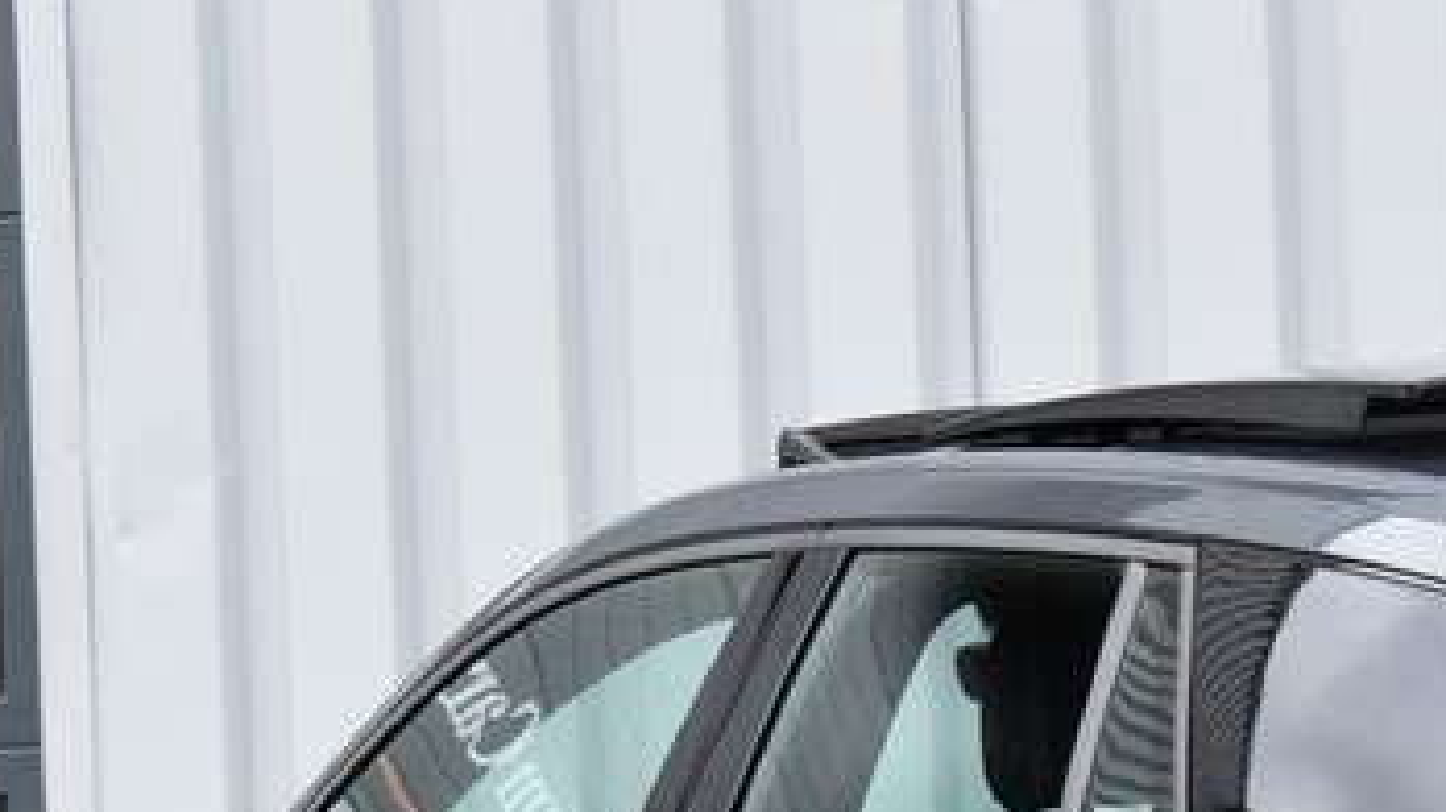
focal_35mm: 254
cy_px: 1264
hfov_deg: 8.4
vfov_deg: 4.7
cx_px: 1666
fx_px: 9717
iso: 400
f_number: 7.1
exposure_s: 1/200
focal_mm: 55
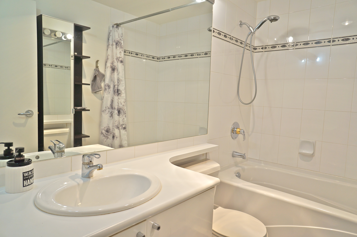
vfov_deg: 53.0
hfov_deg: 73.8
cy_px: 118
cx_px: 178
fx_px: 238
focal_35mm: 24
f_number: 5
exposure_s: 1/100
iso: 200
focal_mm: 16
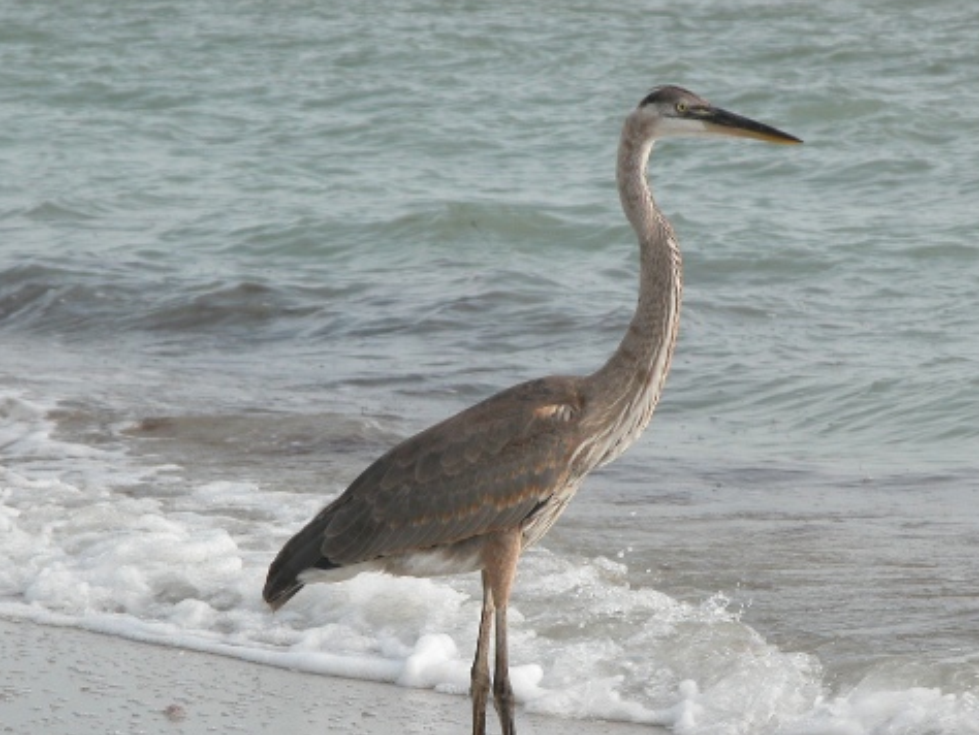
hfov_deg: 6.7
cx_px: 543
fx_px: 8404
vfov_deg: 5.0
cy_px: 462
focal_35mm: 297
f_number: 5.2
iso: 100
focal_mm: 56.7
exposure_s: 1/368
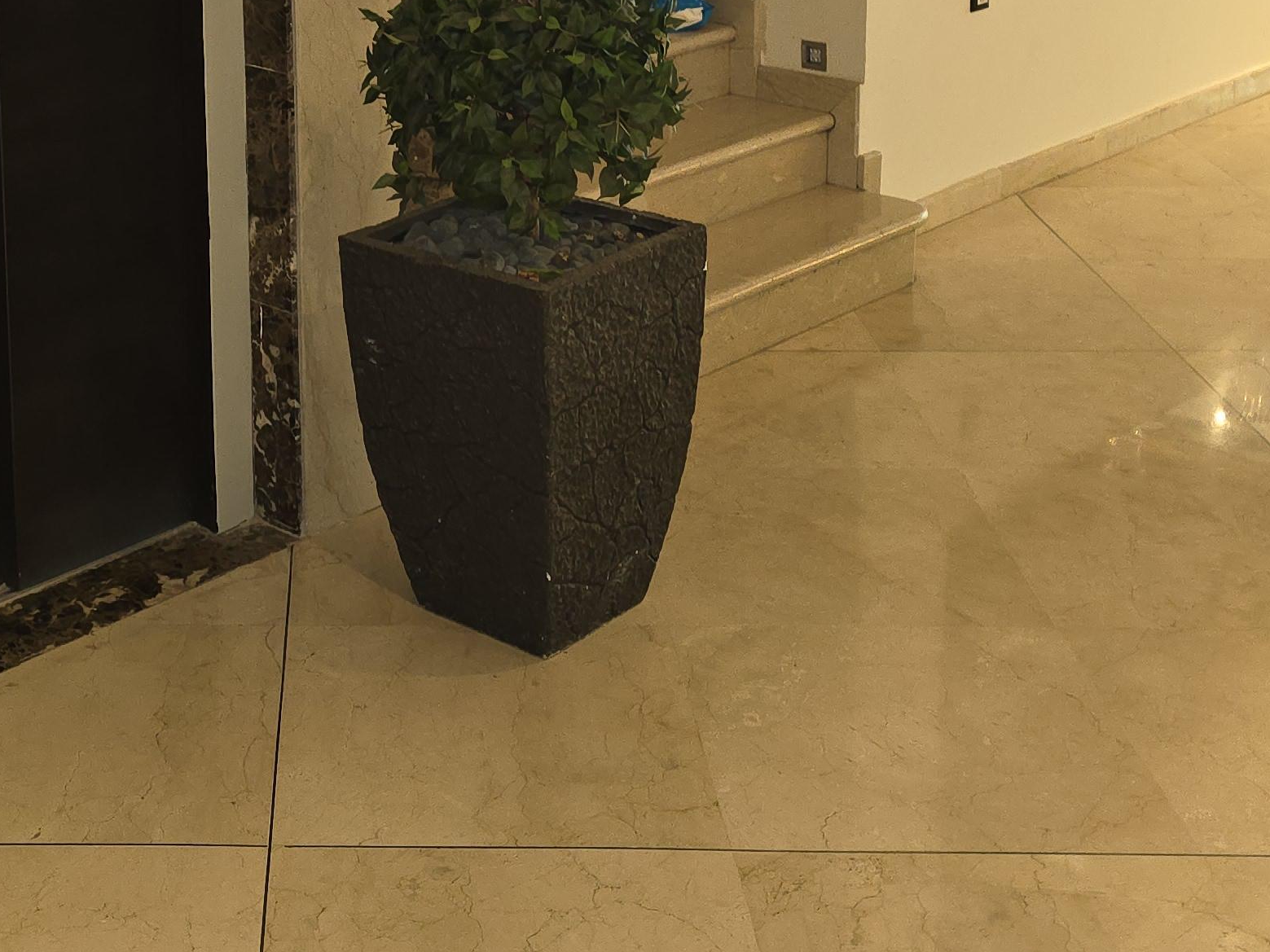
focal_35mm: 59
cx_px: 256
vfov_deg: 23.2
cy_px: -125
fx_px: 2164
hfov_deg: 31.8
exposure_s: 1/14
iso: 125
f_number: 1.7
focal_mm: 6.3
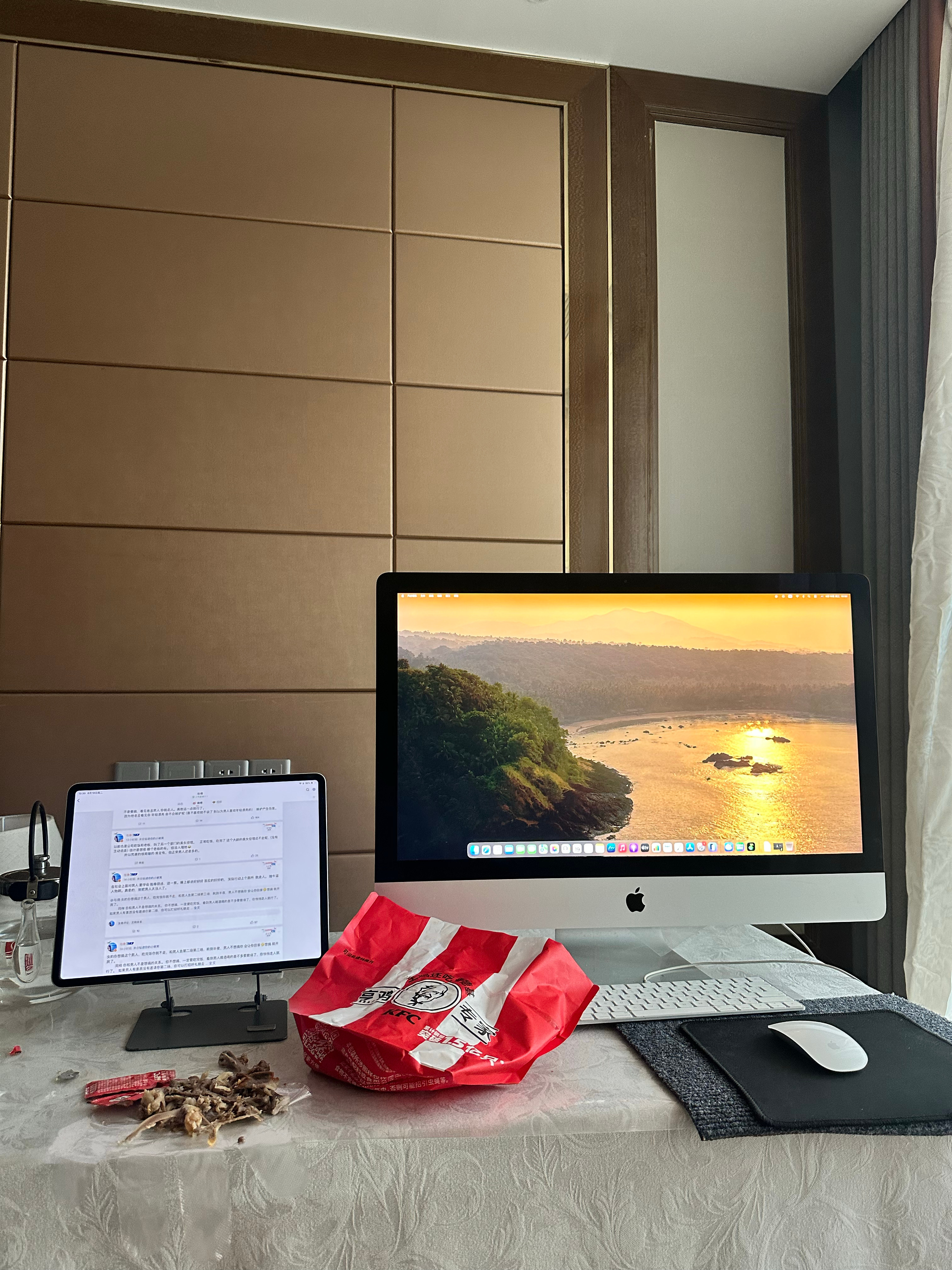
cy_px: 635
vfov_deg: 71.6
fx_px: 880
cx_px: 476
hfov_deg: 56.8
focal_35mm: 24
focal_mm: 6.86
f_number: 1.78
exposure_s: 1/60
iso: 320
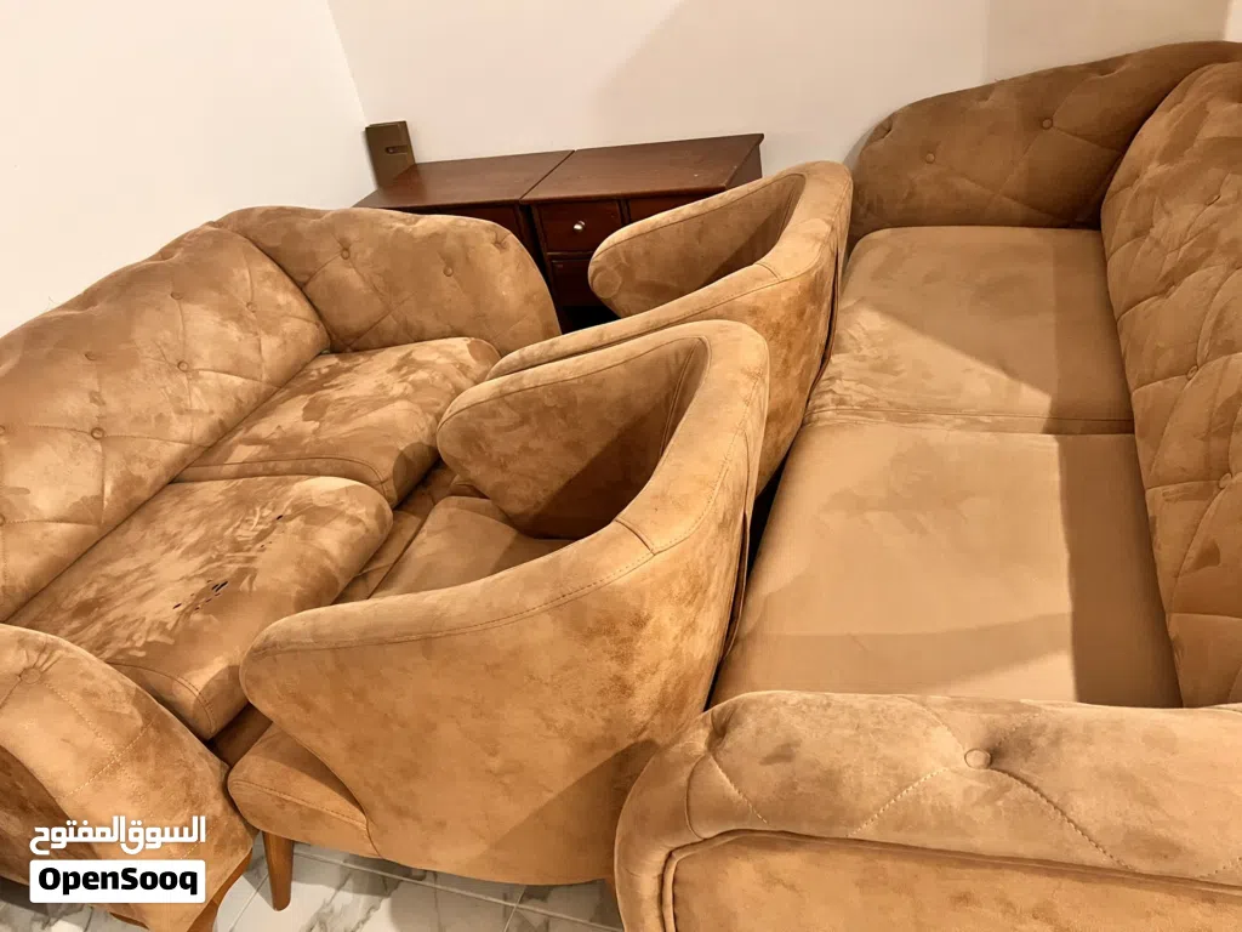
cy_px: 466
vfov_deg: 53.1
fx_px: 933
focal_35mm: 26
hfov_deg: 67.3
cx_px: 621
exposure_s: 1/33
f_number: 1.5
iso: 640
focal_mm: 5.7
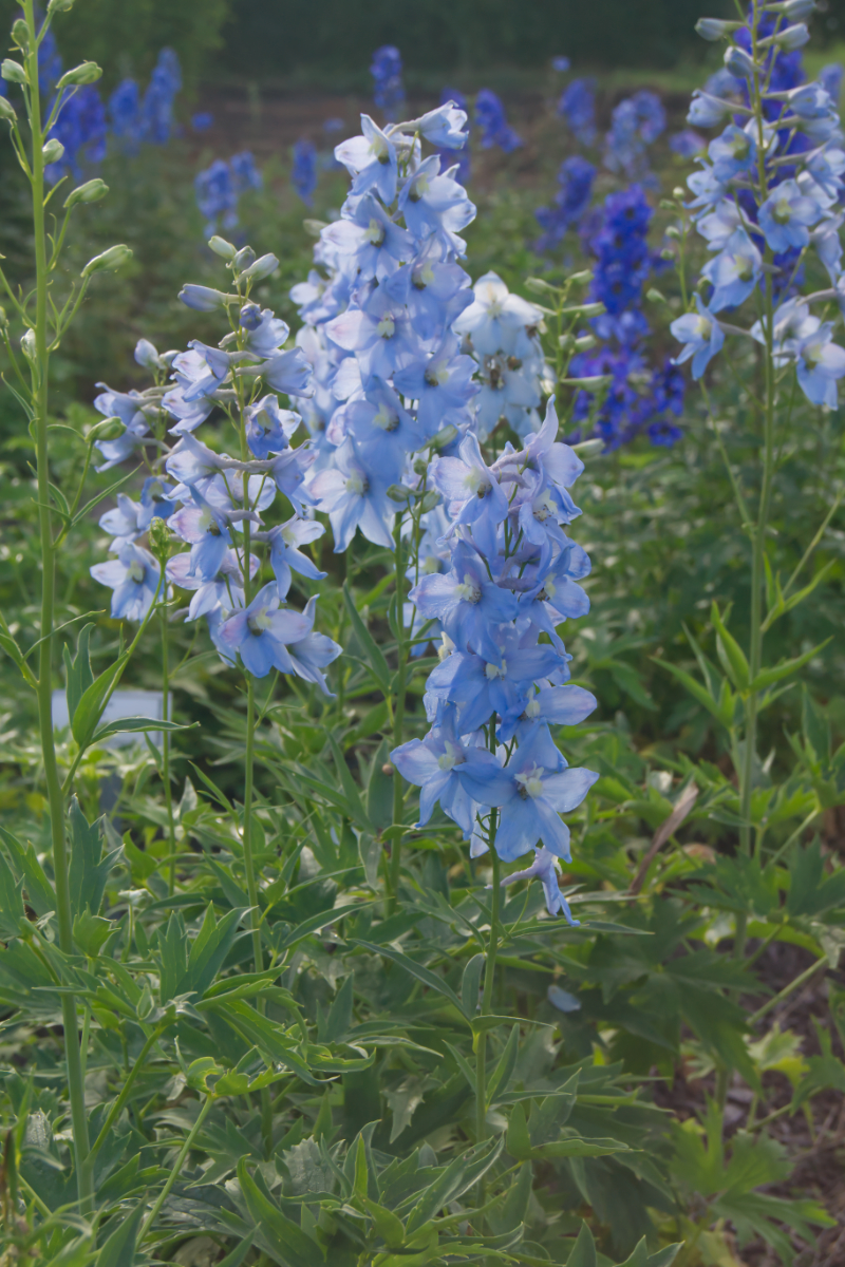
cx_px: 422
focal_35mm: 68
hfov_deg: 20.2
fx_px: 2376
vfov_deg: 29.9
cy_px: 634
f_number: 10
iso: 800
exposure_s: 1/500
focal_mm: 45
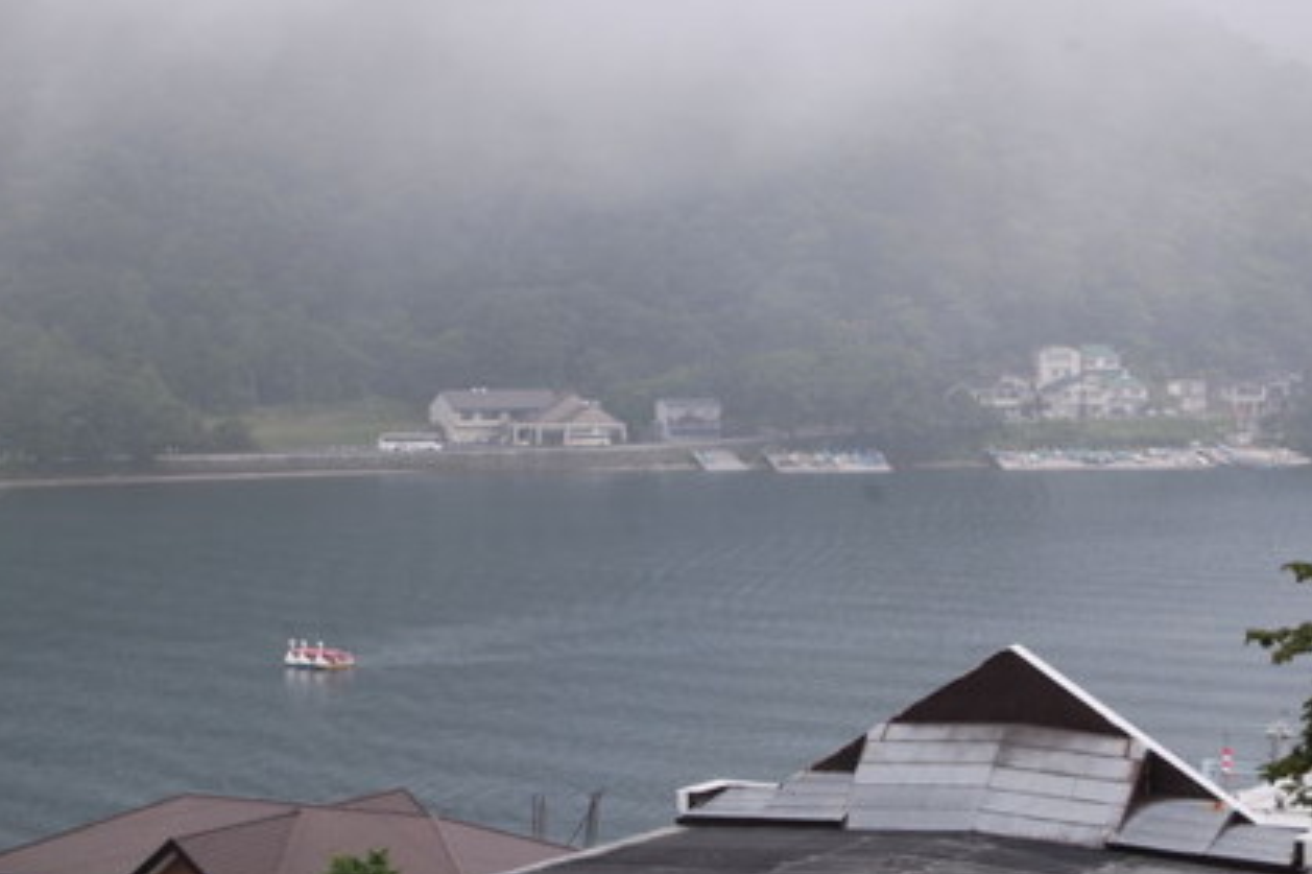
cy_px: 412
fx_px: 3225
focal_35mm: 89
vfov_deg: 15.4
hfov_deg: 23.0
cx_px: 667
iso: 200
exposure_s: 1/250
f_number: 8
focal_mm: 55
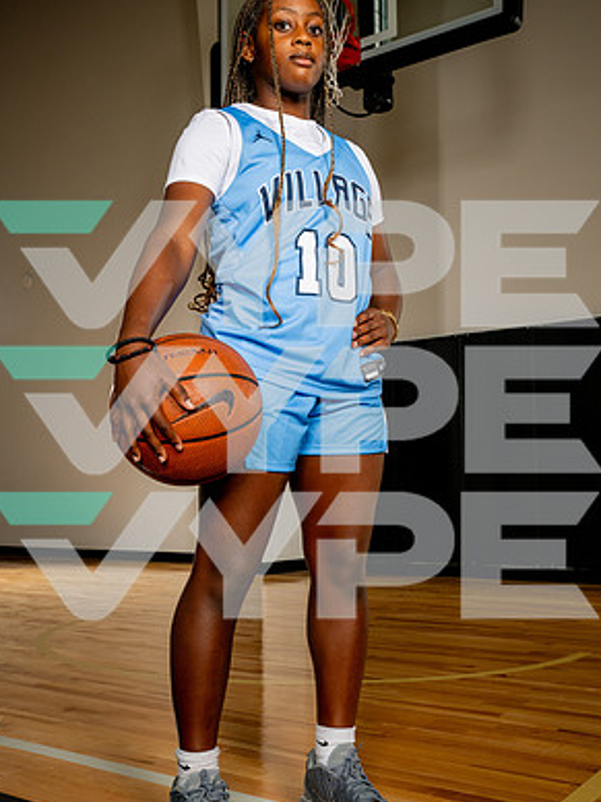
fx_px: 903
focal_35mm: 39
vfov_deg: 47.9
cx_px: 297
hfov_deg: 36.8
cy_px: 411
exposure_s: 1/500
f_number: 8
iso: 250
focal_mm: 35
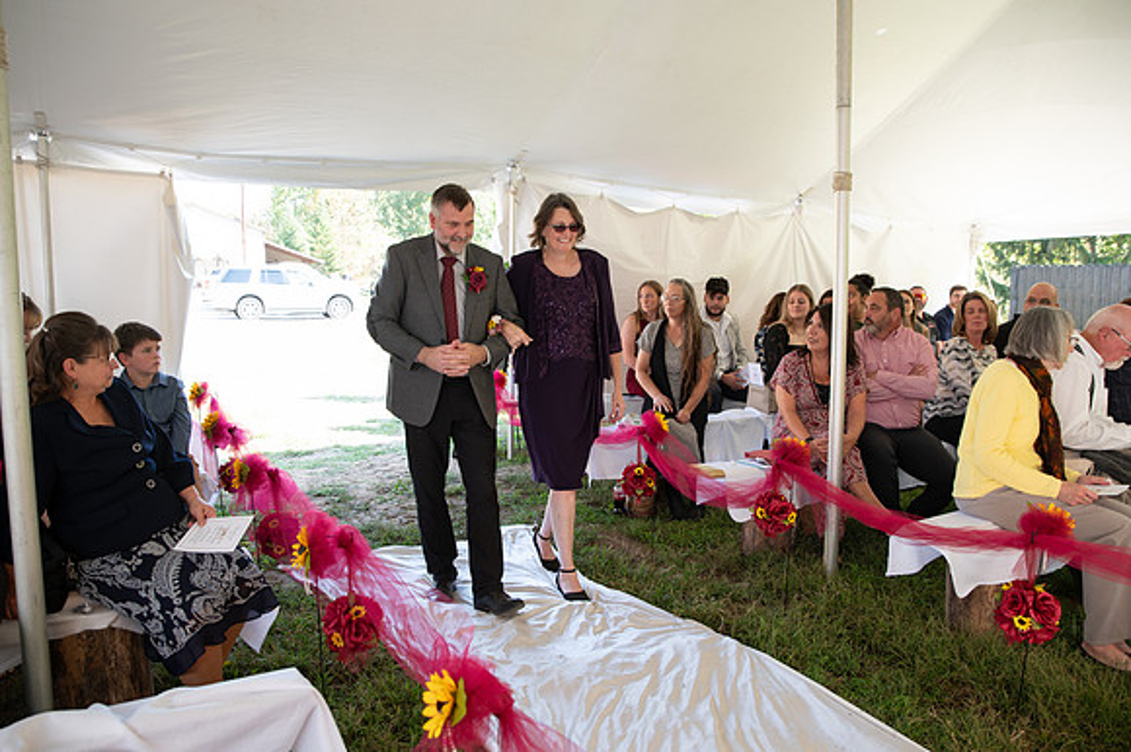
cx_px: 566
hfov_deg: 71.1
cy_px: 376
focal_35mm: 25
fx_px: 791
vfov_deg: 50.9
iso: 320
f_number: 3.2
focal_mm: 24
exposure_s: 1/200
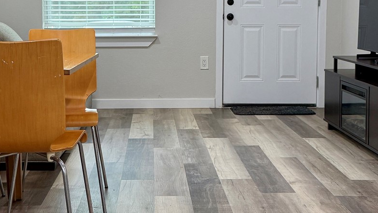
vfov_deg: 17.7
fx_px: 682
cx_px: 178
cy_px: 60
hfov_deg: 31.0
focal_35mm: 68
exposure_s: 1/129
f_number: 1.78
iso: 200
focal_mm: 6.76
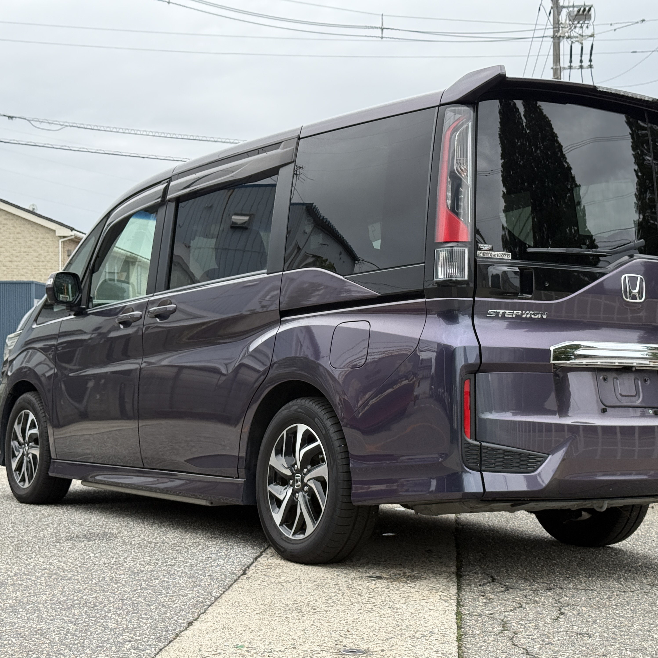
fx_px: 1226
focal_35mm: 57
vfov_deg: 30.0
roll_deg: +0.1
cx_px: 369
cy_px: 331
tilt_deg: +2.1
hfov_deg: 30.0
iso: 80
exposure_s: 1/906
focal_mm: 6.76
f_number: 1.78
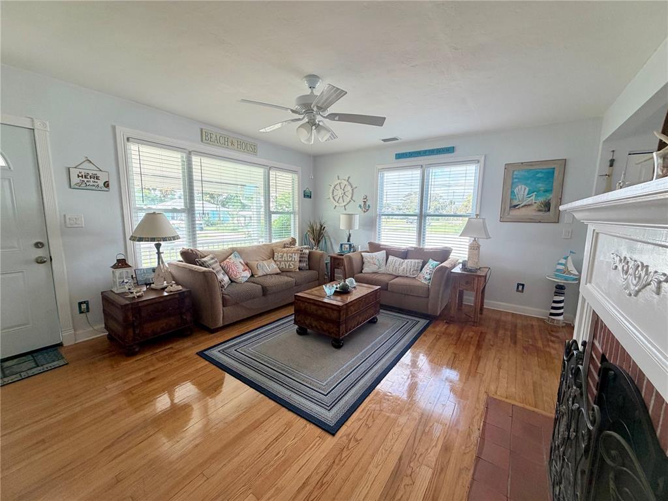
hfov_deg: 102.1
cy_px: 250
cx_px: 334
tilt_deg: -8.5
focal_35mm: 14
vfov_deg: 85.7
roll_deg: -1.1
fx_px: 270
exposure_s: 1/121
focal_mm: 2.22
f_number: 2.2
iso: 160
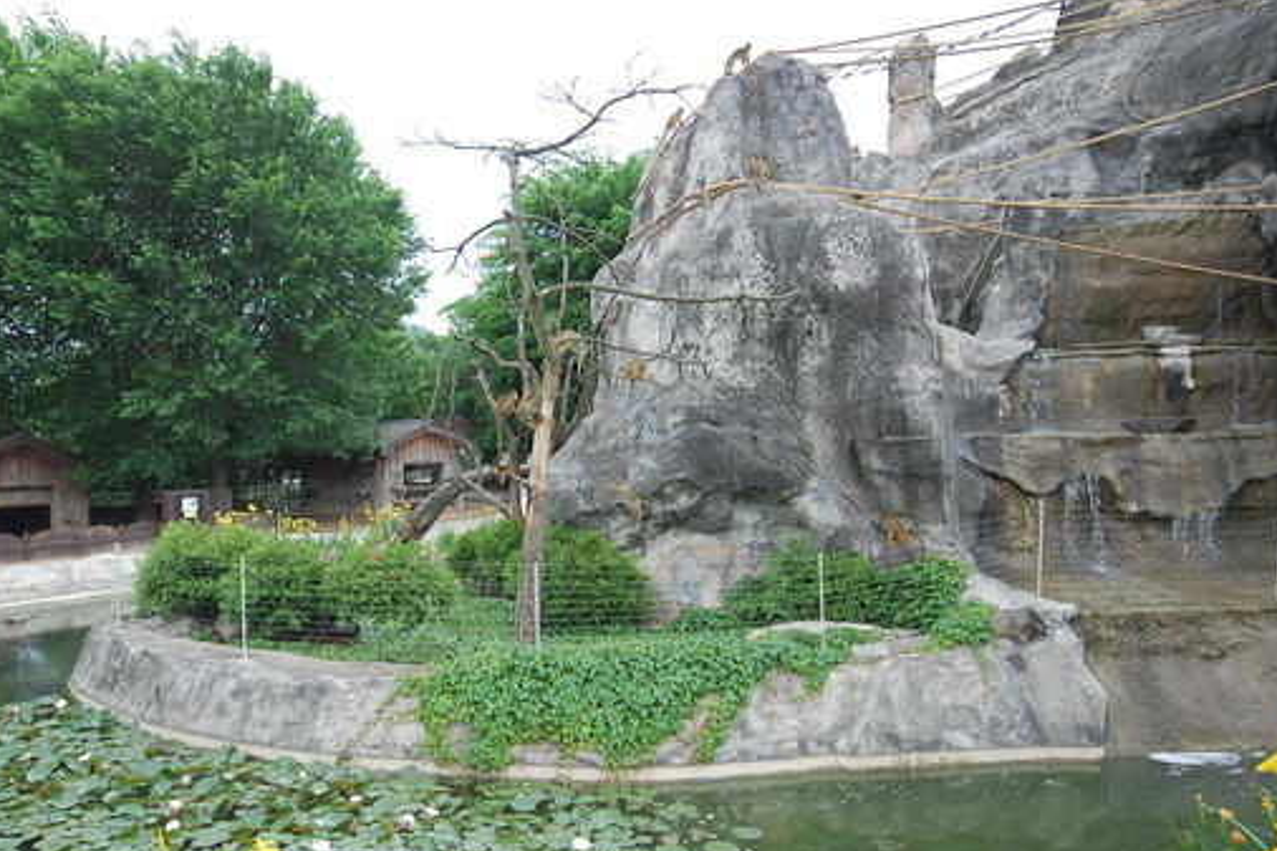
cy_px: 481
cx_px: 488
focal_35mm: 29
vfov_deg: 44.8
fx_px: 1028
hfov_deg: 62.9
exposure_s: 1/160
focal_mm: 14
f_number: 6.3
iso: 200
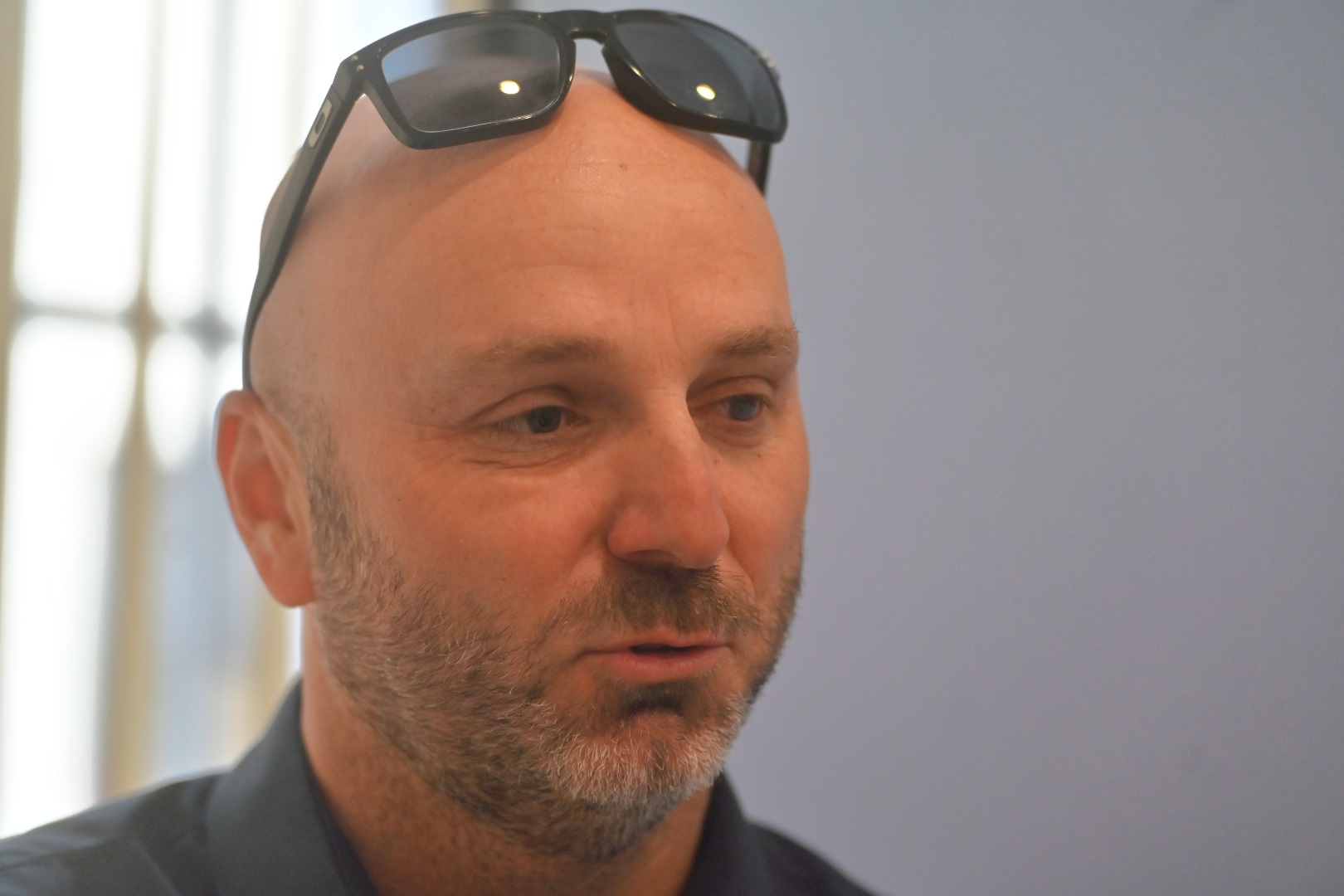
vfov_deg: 12.5
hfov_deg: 18.6
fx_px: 4106
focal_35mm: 110
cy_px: 448
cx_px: 672
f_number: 2.8
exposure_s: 1/400
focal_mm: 110
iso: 900
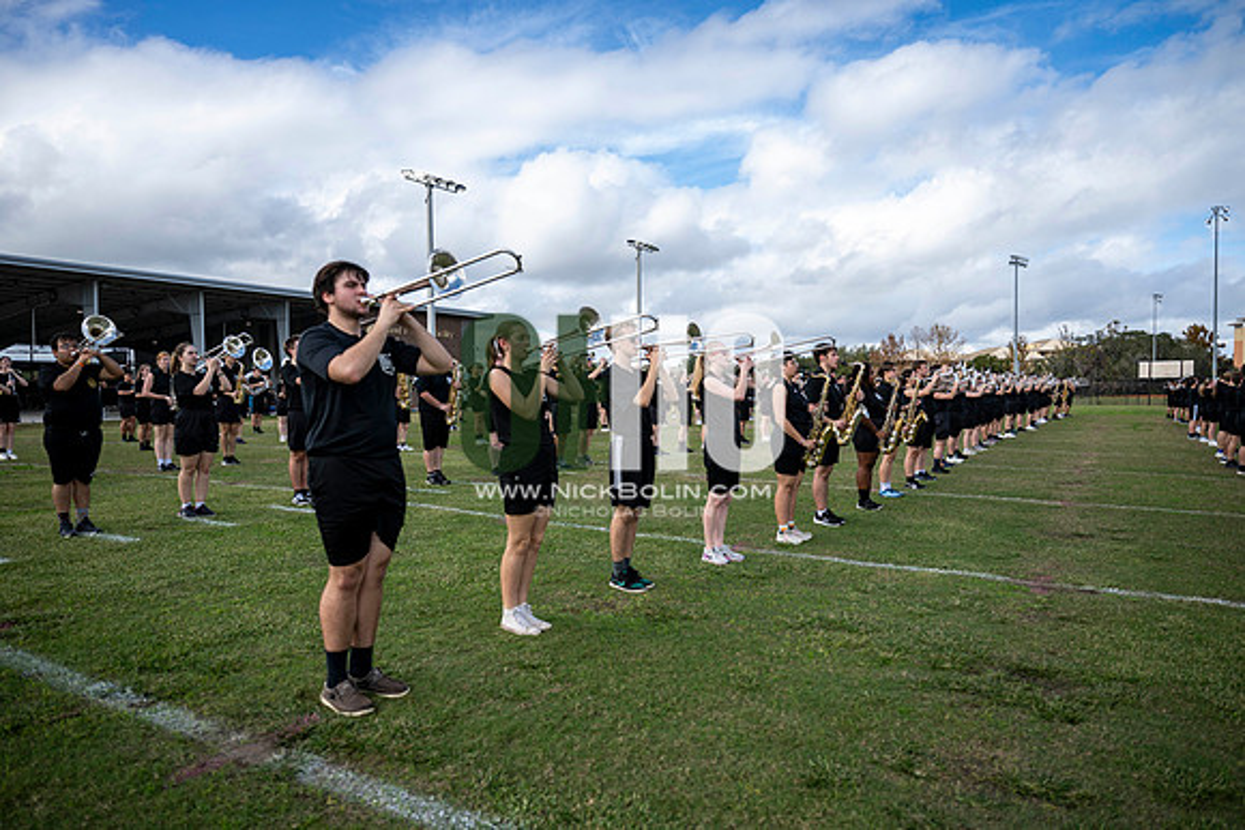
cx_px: 622
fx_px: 830
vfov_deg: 53.2
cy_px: 415
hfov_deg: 73.7
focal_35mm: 24
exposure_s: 1/1250
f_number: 2.8
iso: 125
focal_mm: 24
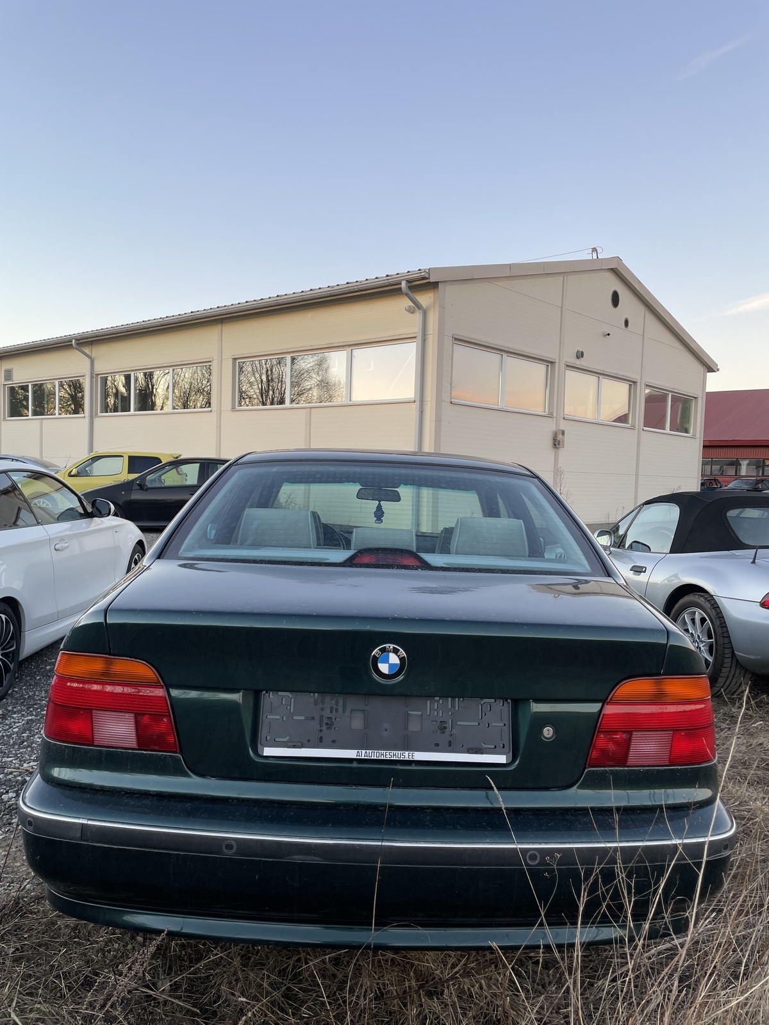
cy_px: 512
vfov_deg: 67.3
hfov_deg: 53.1
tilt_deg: -2.4
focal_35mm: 26
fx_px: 770
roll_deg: -2.5
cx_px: 384
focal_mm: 4.2
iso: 40
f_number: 1.6
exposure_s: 1/121
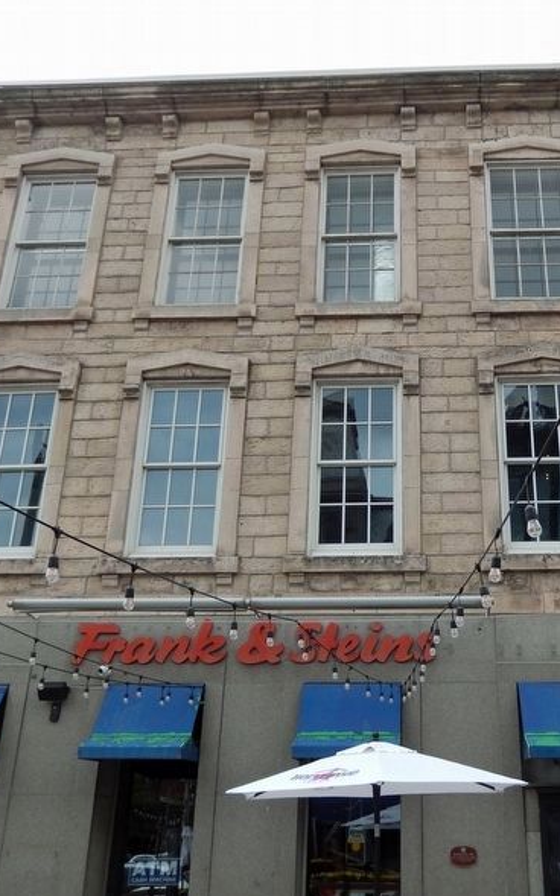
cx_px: 394
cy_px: 449
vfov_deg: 54.0
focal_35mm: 36
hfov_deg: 34.8
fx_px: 879
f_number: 3.4
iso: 125
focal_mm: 4.5
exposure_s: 1/800
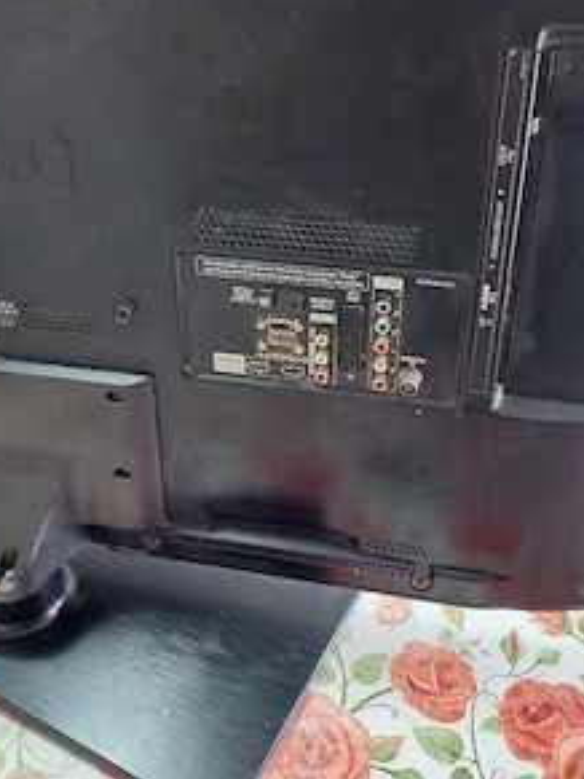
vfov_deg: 54.7
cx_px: 321
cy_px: 289
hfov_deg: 42.9
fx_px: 743
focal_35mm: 33
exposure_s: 1/25
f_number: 1.8
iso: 1600
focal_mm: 5.23
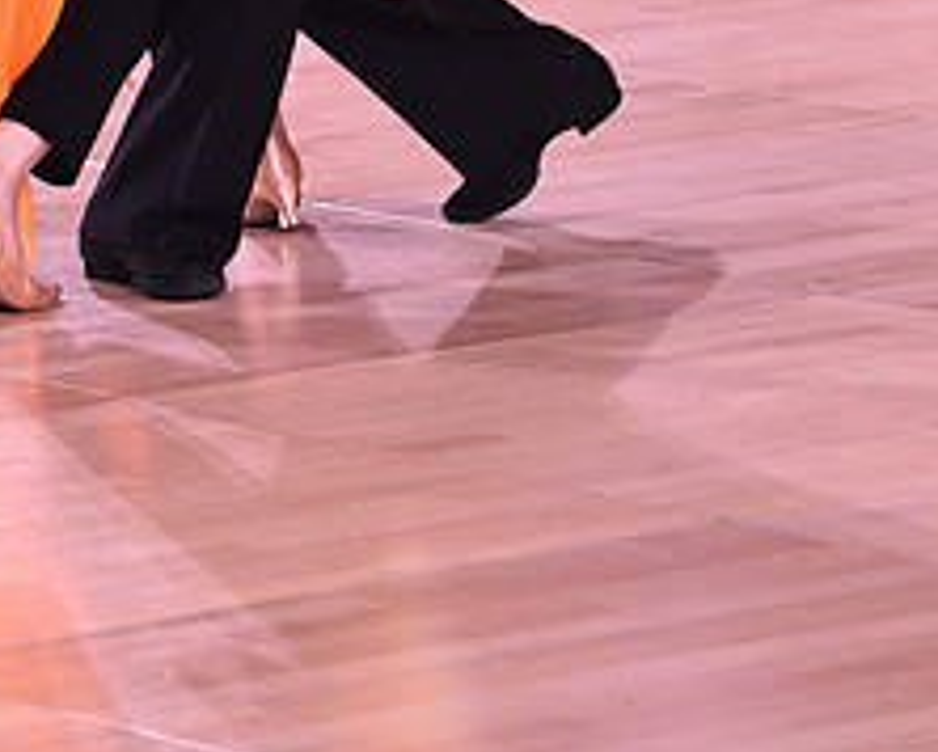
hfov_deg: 6.1
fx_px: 8864
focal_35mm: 319
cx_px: 171
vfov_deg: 4.8
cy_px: -435
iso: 1600
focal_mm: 130
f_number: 5
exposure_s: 1/160
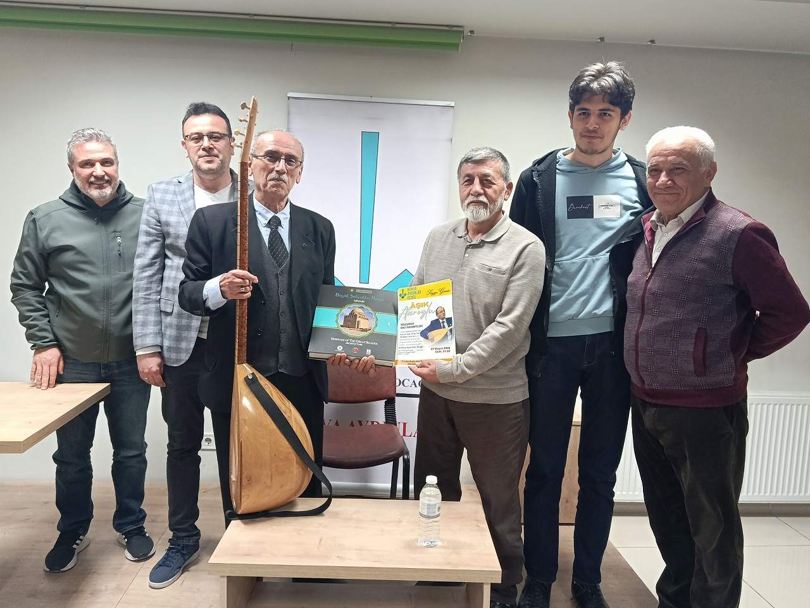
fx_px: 562
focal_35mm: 24
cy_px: 304
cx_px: 405
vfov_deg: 56.8
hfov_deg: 71.6
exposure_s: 1/50
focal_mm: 5.24
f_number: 1.7
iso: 1250
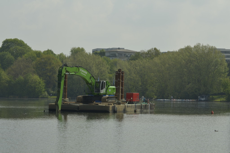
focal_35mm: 129
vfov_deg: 10.6
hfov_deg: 15.9
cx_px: 115
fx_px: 822
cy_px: 76
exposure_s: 1/320
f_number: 10
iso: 100
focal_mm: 86
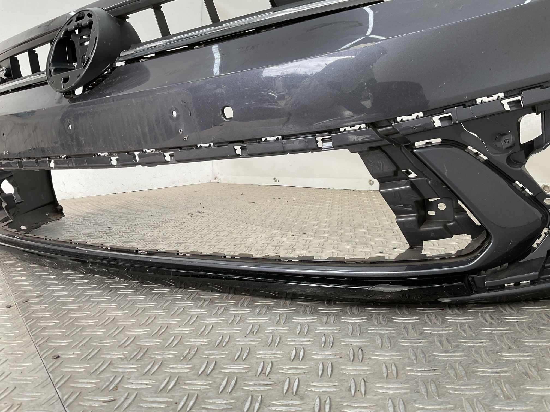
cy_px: 206
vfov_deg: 48.2
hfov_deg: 61.7
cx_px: 275
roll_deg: +4.2
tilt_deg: -10.1
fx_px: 461
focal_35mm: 29
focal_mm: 3
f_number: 1.8
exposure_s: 1/104
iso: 16
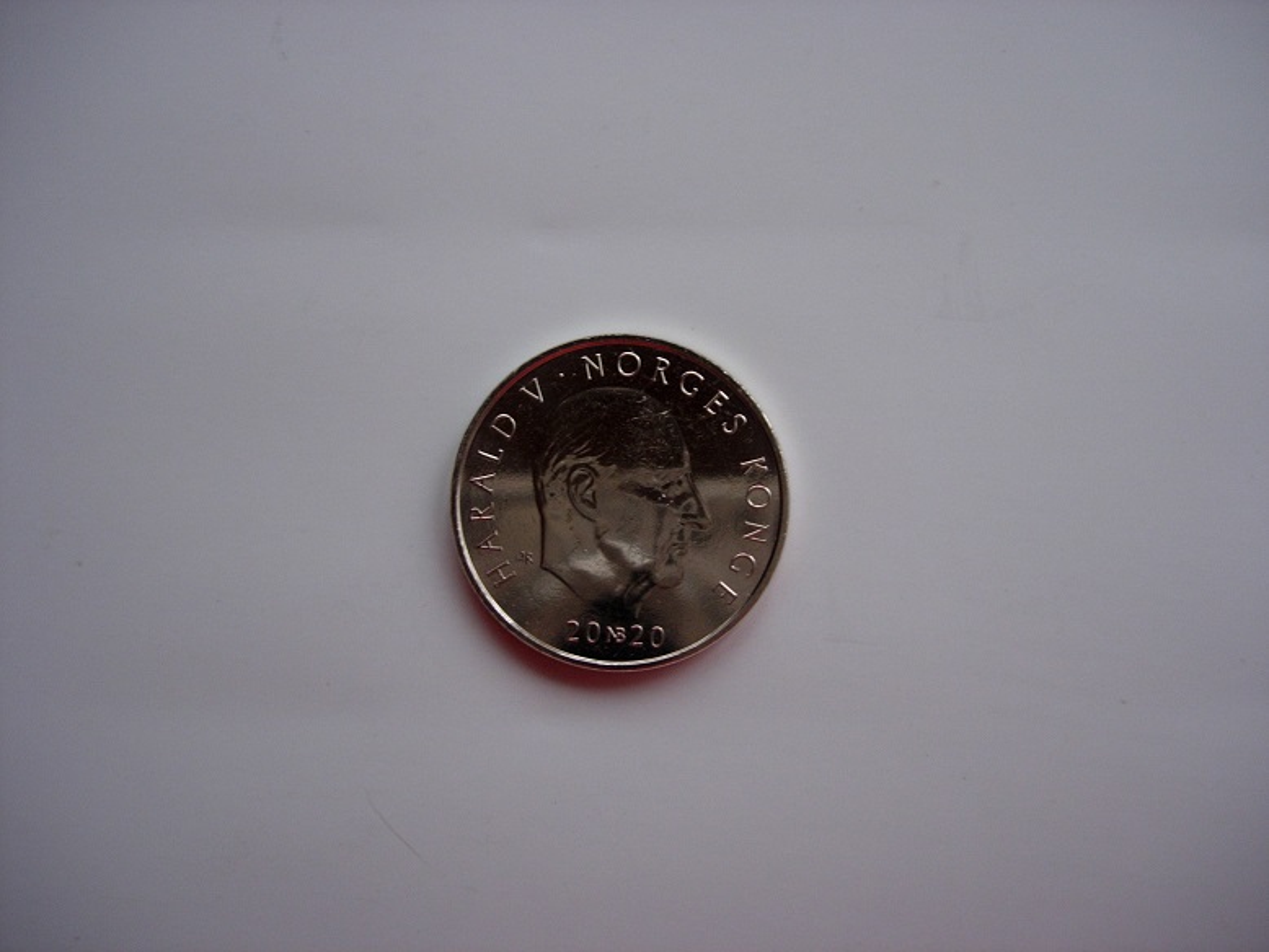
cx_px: 634
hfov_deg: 49.0
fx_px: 1393
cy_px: 476
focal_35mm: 38
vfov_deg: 37.7
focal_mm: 7.8
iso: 102
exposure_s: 1/32
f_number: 2.8
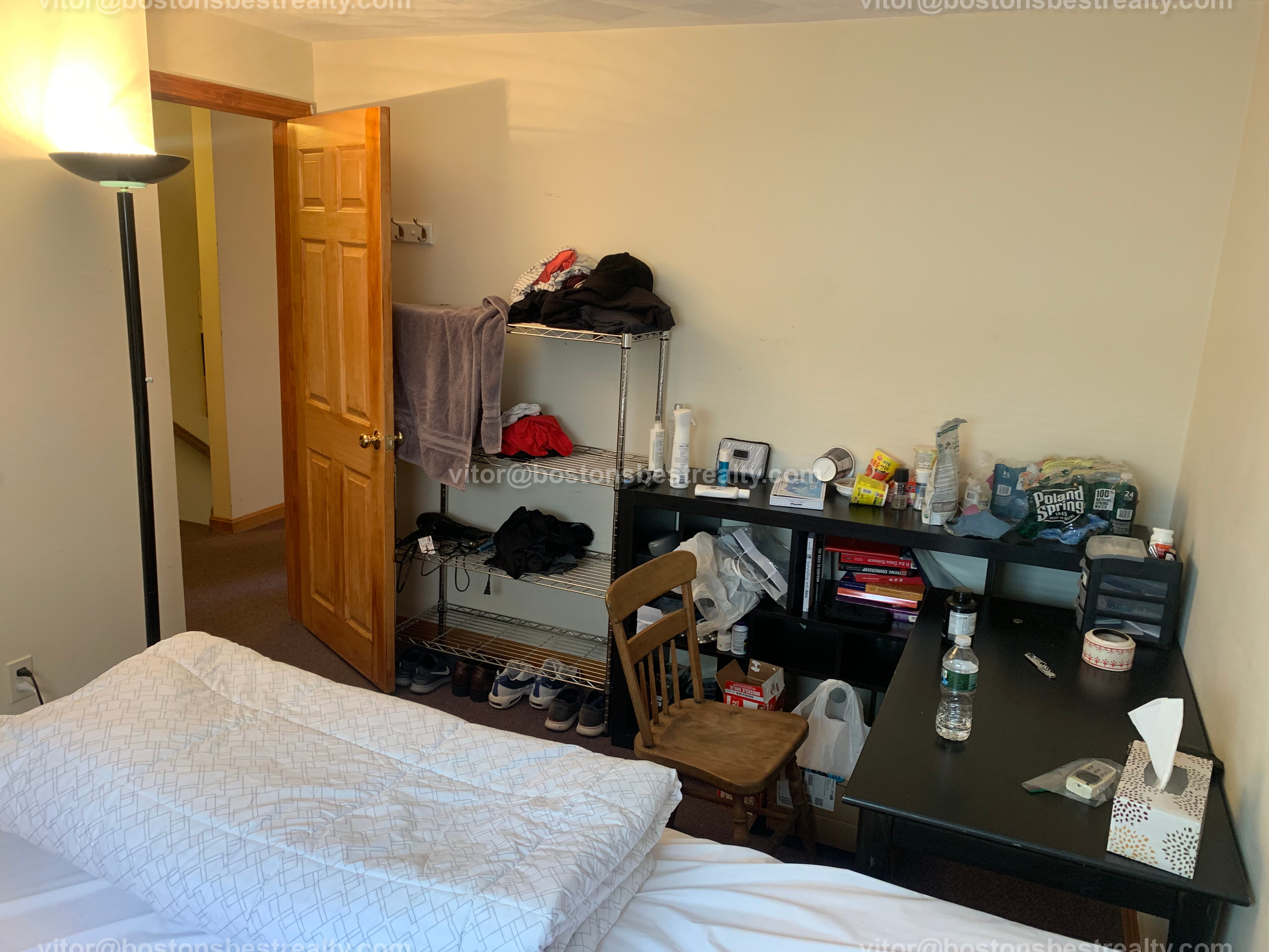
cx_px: 634
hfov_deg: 67.3
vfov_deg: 53.1
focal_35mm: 26
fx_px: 953
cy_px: 476
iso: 200
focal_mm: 4.25
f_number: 1.8
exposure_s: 1/60
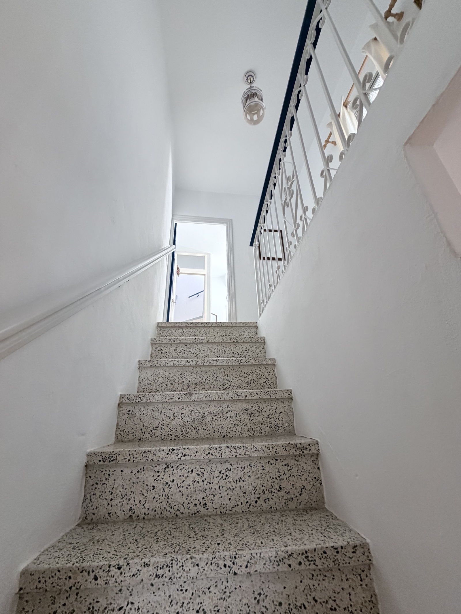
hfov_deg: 85.7
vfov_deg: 102.1
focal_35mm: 14
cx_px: 230
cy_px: 307
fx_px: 249
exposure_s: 1/50
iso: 400
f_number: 2.2
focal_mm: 2.22
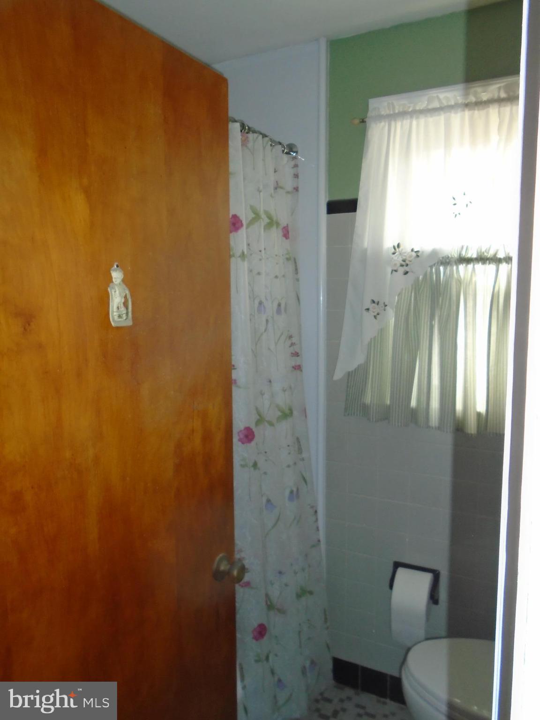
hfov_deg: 53.1
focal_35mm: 26
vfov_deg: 67.3
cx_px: 270
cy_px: 360
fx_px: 541
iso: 200
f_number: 3.2
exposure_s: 1/80
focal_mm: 4.6
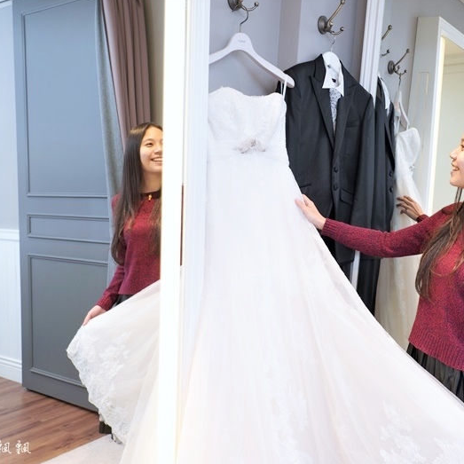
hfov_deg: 42.5
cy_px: 232
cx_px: 294
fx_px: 591
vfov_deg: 42.8
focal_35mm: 39
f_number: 5.6
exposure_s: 1/80
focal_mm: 30
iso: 800
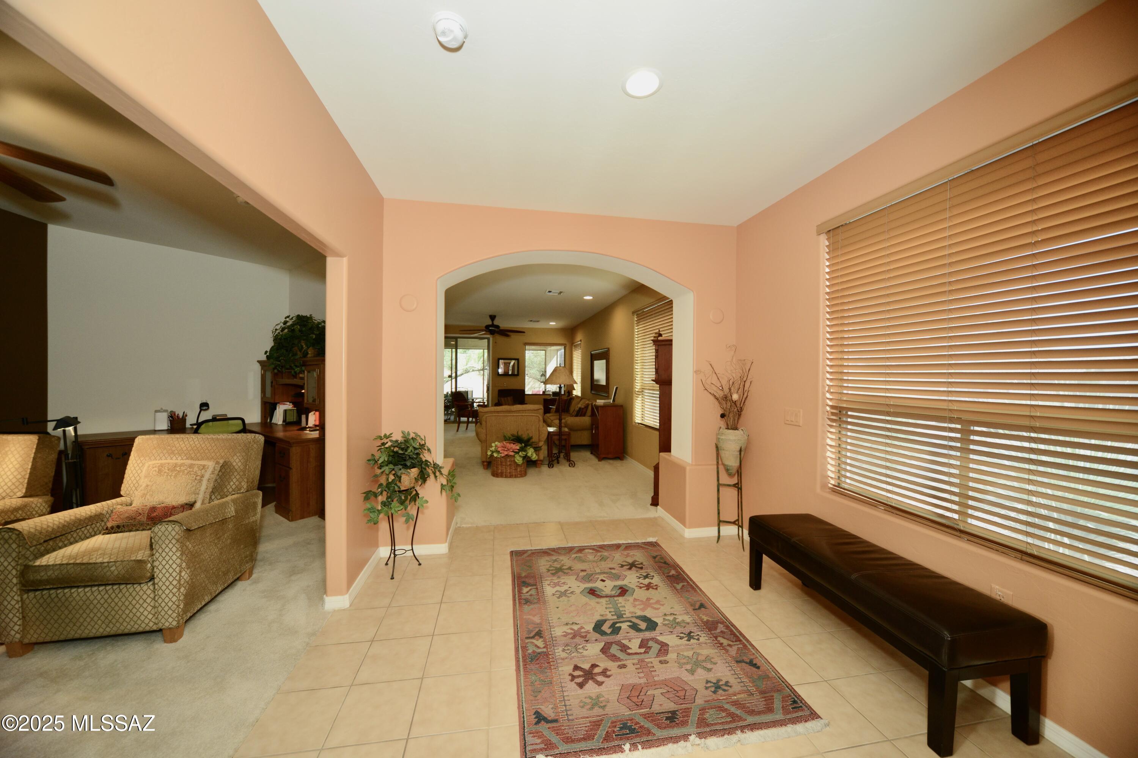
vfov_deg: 90.0
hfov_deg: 112.6
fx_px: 379
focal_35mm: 12
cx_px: 569
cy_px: 379
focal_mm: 12
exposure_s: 1/60
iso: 800
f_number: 7.1
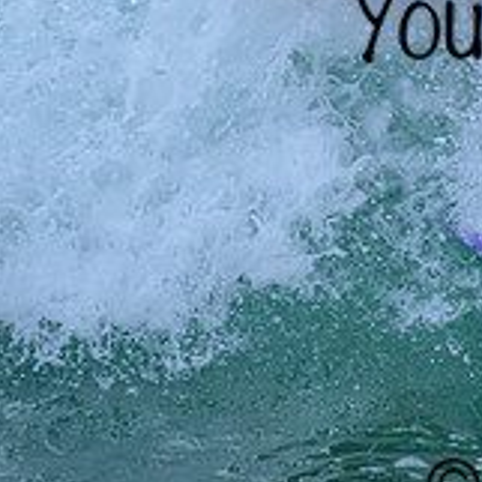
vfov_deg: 0.9
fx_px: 30908
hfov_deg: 0.9
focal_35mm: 1962
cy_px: -80
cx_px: 665
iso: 900
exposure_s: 1/2000
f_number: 8
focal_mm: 560
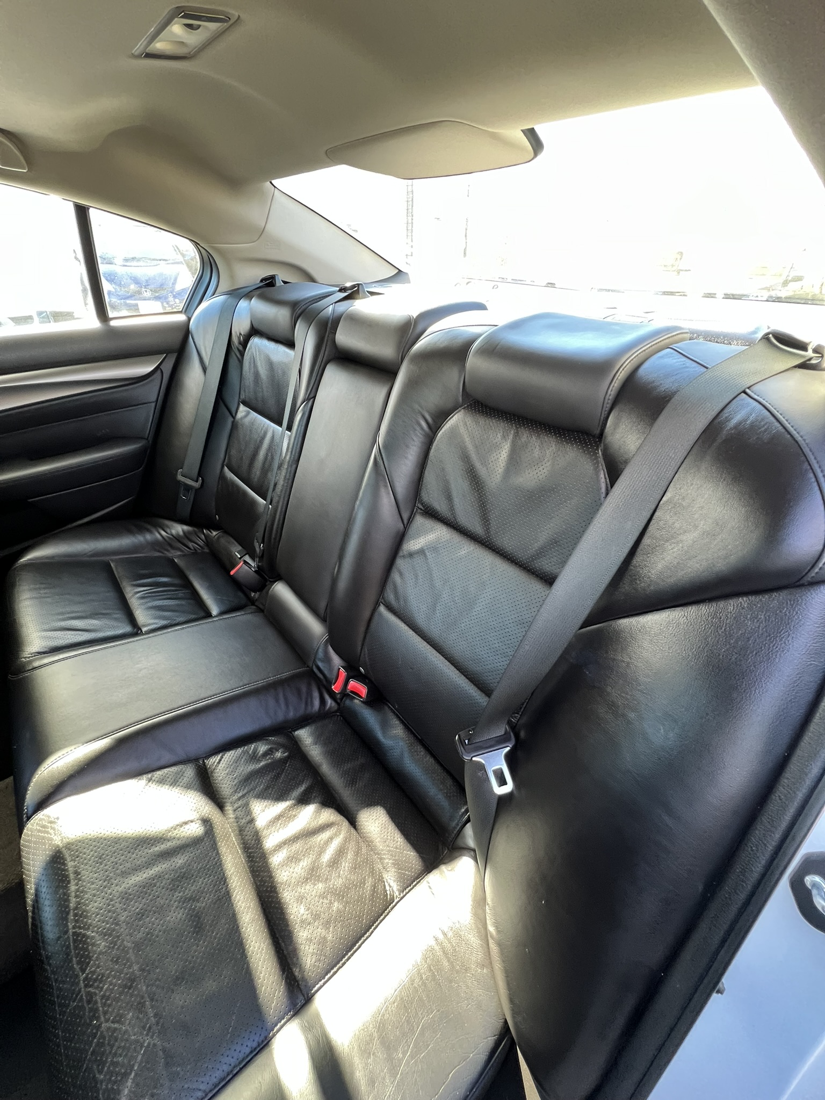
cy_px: 550
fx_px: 413
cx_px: 412
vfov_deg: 106.2
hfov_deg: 89.9
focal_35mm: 13
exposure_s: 1/63
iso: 250
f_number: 1.8
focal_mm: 1.57
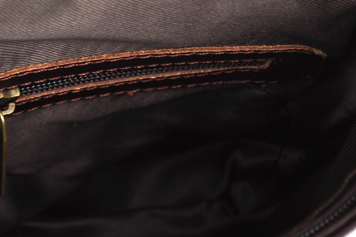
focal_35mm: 241
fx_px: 2385
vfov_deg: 5.7
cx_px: 11
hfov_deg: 8.5
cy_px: 43
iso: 125
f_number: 5.6
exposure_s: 1/30
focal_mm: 55
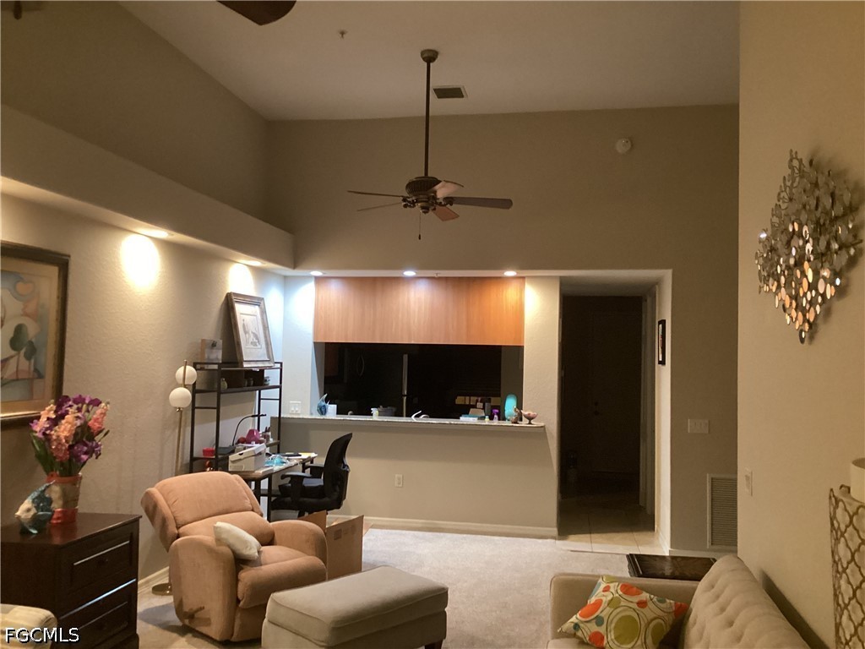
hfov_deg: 58.4
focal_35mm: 31
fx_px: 775
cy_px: 324
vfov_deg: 45.4
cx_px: 432
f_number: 2.4
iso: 400
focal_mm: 3.3
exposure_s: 1/40
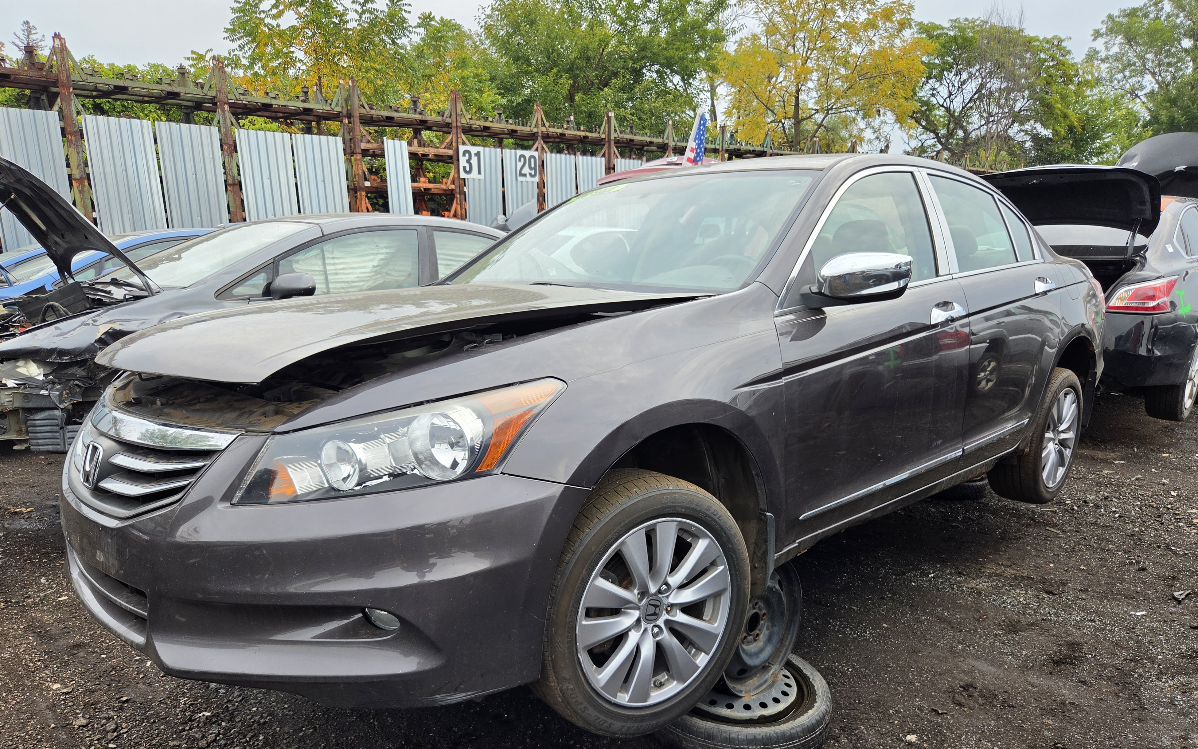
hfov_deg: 72.5
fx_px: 816
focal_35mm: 25
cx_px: 604
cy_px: 442
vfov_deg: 49.0
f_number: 1.8
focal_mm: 5.4
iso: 80
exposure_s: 1/682
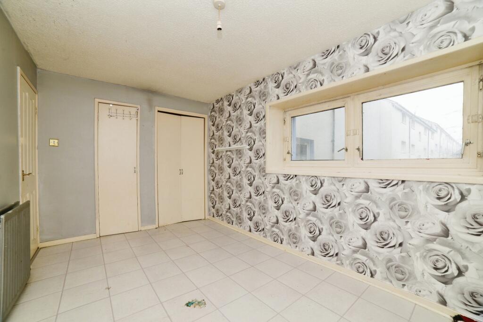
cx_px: 242
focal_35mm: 14
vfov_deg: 81.2
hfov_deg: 104.2
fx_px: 188
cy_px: 161
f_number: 8
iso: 400
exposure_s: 1/60
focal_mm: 14
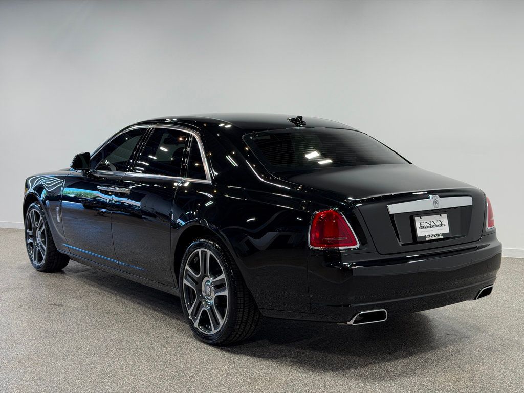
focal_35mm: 48
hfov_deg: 39.7
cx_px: 262
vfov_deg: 30.3
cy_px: 196
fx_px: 727
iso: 50
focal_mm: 6.76
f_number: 1.78
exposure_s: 1/198
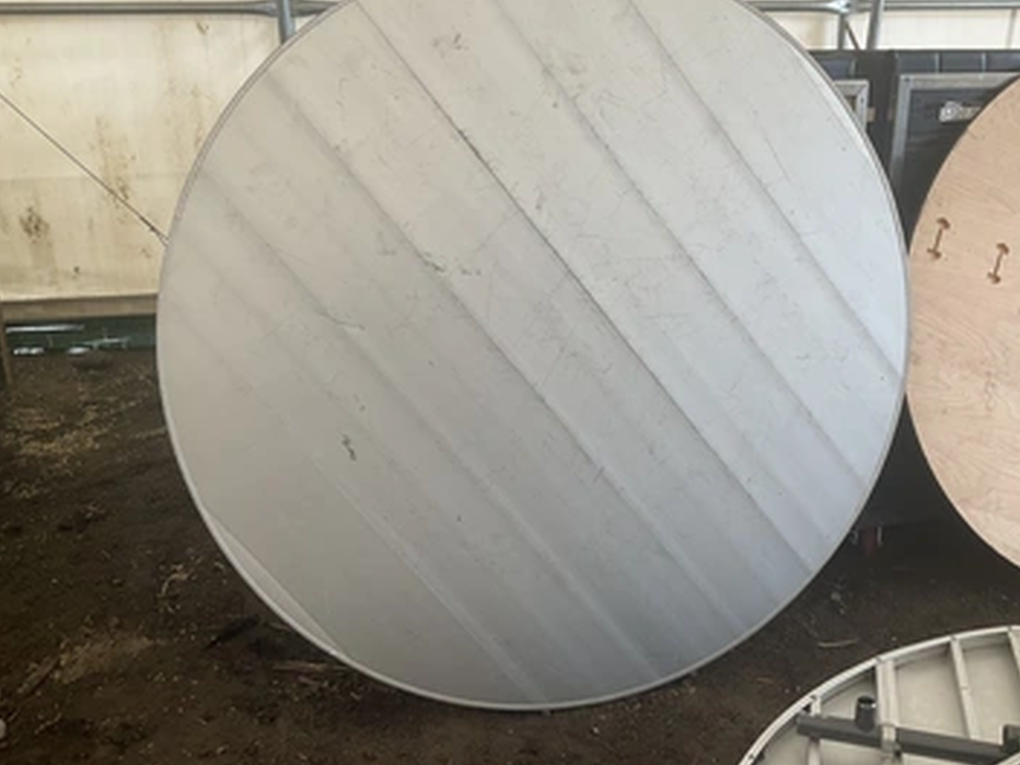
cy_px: 354
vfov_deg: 42.9
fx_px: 972
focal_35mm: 33
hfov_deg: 55.3
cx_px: 545
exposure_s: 1/122
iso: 20
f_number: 1.8
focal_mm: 3
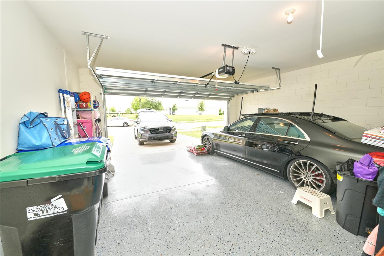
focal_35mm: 14
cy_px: 128
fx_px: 149
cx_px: 192
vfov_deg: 81.2
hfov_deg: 104.3
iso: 400
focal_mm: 14
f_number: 4
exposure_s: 1/200
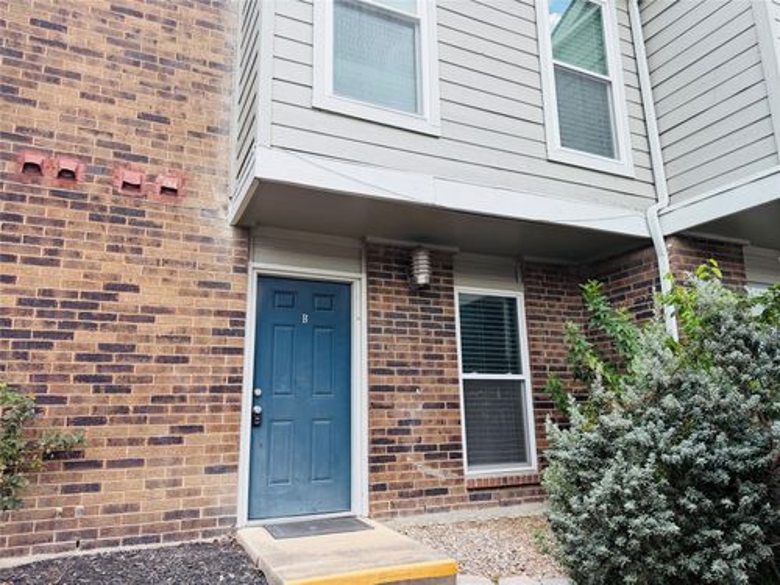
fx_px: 541
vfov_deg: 56.8
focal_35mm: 24
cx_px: 390
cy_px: 292
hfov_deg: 71.6
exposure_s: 1/1337
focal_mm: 6.76
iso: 80
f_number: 1.78
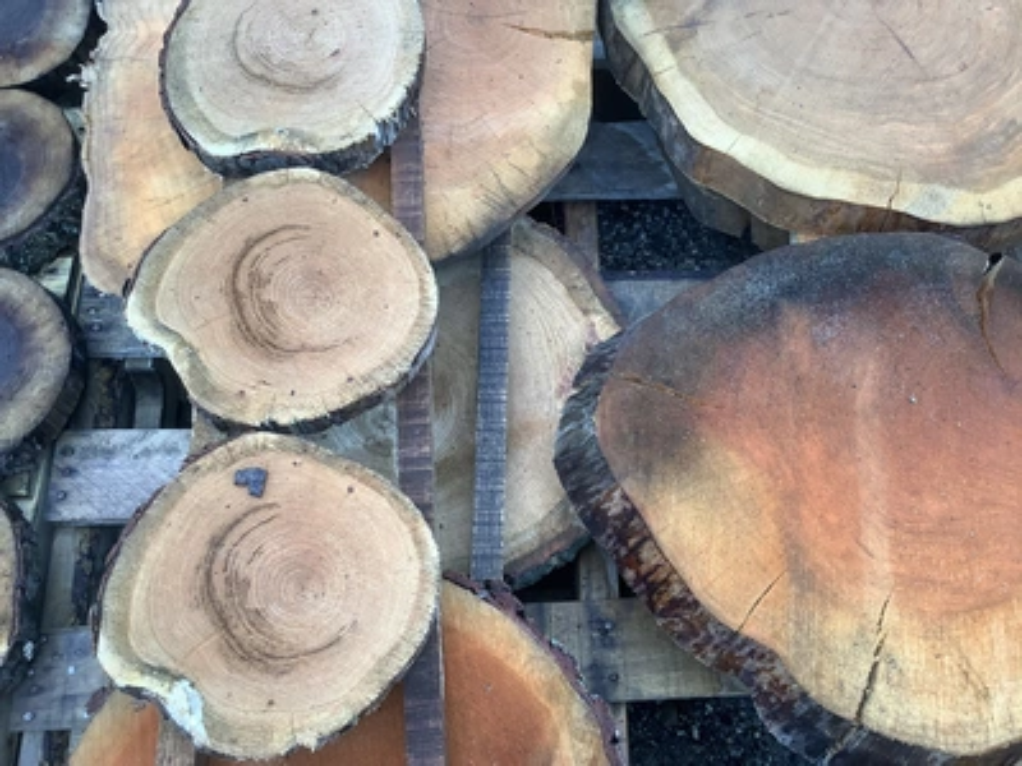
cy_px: 383
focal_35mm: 31
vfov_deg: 45.4
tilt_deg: -69.2
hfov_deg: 58.4
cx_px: 511
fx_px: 915
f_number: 2.4
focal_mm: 3.3
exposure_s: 1/120
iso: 50
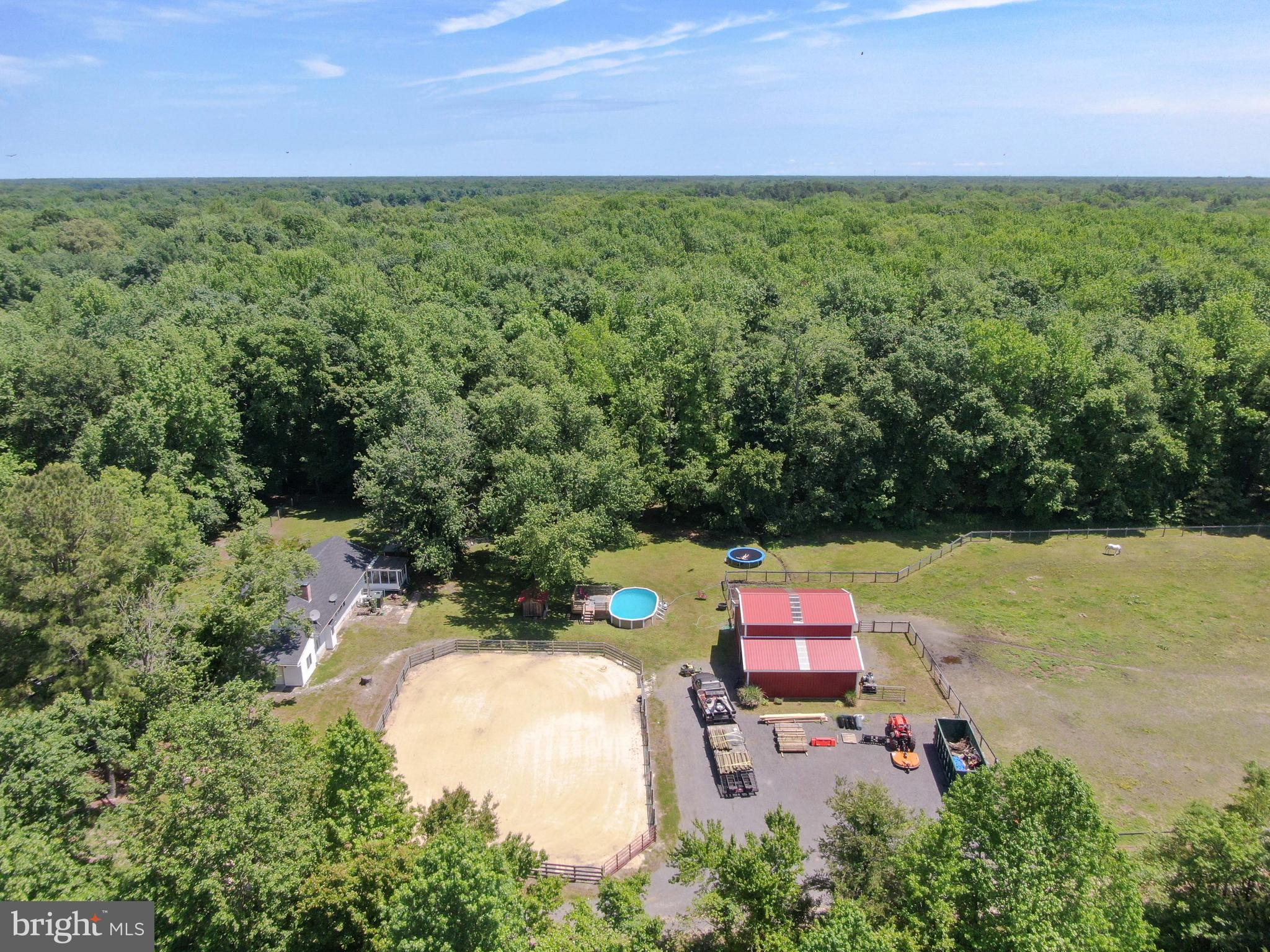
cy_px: 476
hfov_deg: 71.6
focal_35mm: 24
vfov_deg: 56.8
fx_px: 880
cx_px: 635
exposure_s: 1/1000
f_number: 2.8
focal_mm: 4.39
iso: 100
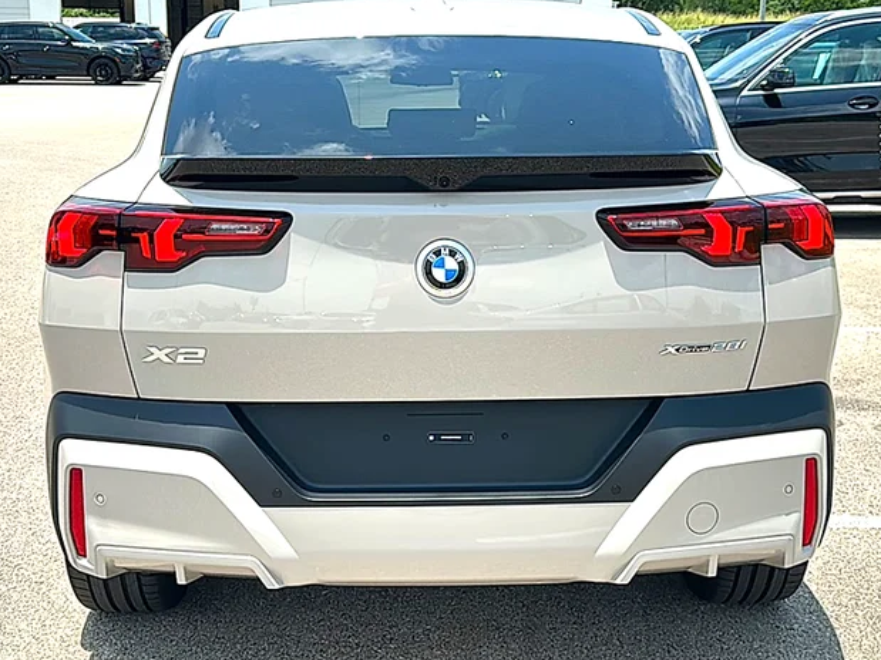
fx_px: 1094
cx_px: 441
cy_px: 325
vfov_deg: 33.6
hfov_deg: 43.9
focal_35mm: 43
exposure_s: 1/5291
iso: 80
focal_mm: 6.86
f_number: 1.78
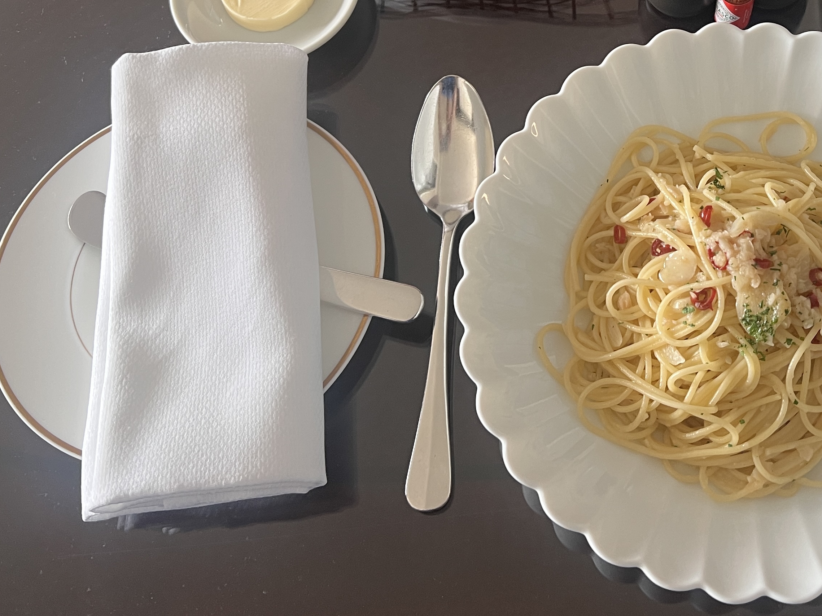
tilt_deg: -63.4
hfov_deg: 39.9
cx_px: 636
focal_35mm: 46
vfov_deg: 30.6
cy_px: 112
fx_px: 1092
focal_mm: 5.7
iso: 125
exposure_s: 1/96
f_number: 1.5
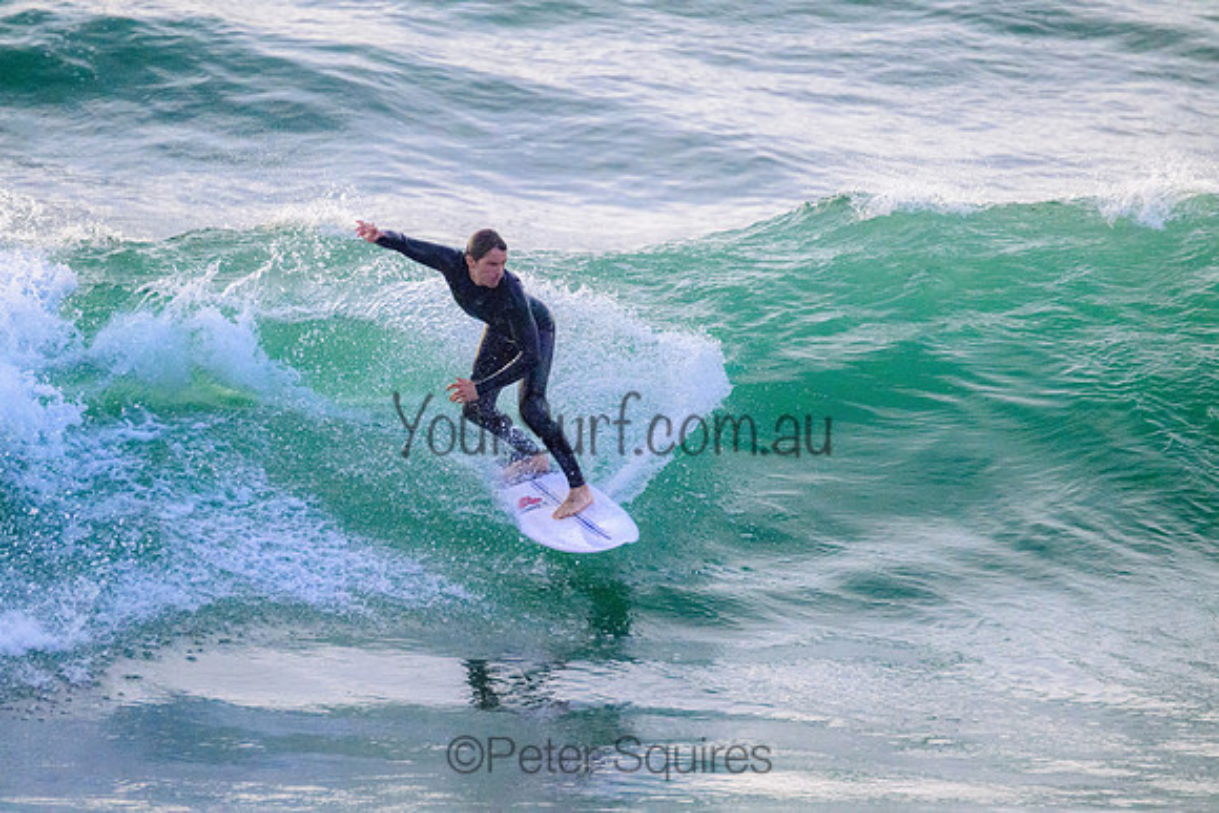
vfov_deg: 2.1
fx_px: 22014
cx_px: 610
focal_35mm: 650
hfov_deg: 3.2
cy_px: 406
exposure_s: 1/1600
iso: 5000
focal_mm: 650
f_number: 11
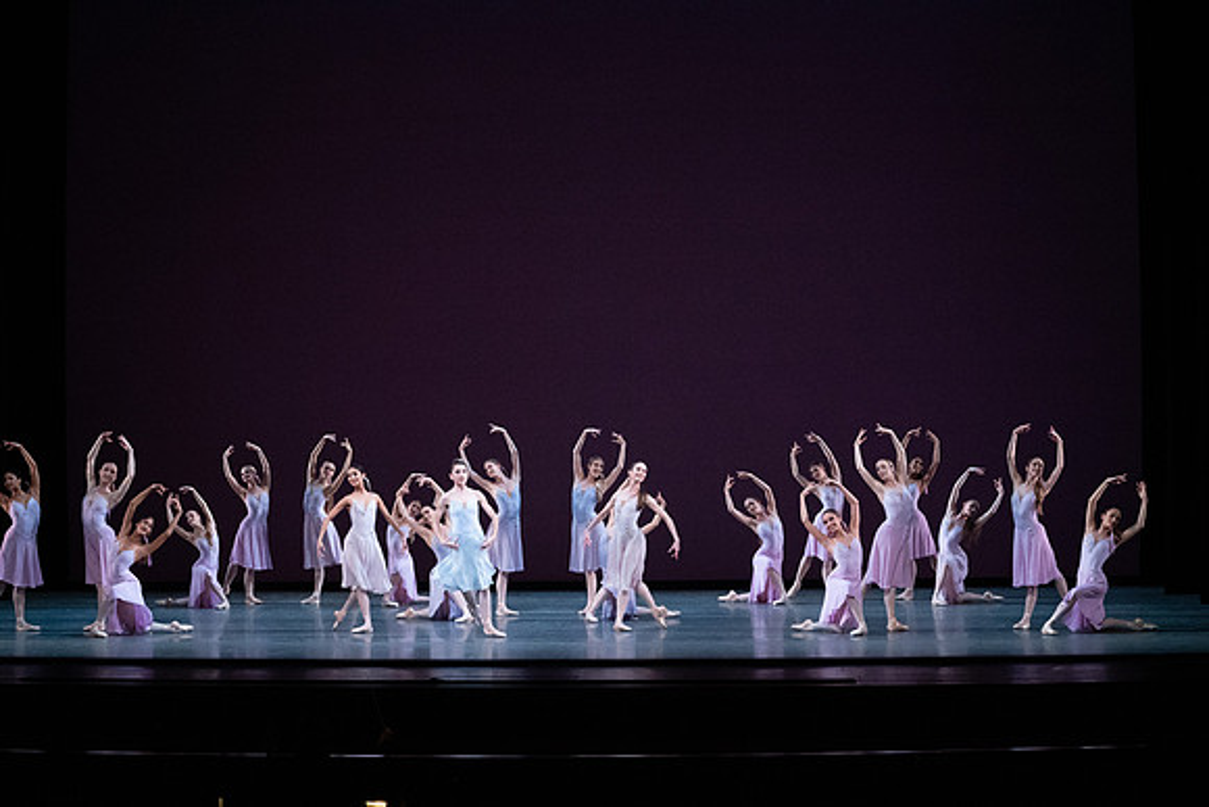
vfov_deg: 19.5
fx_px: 2351
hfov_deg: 28.8
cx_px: 604
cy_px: 404
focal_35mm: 70
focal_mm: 70
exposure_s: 1/400
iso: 12800
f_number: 9
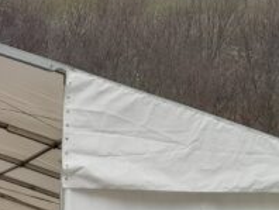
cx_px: -183
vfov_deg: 11.2
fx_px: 1041
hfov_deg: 14.0
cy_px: 273
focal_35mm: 129
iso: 32
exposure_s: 1/100
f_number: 2
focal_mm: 4.6
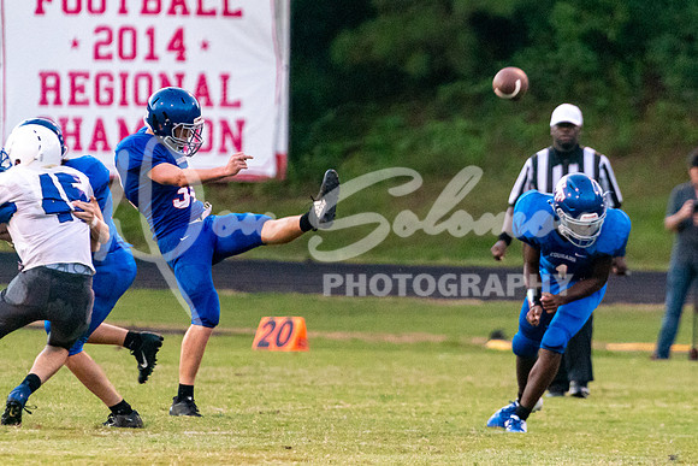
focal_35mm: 493
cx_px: 427
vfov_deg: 2.8
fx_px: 9557
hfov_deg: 4.2
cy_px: 152
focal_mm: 280
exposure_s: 1/1000
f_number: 4
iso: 8000
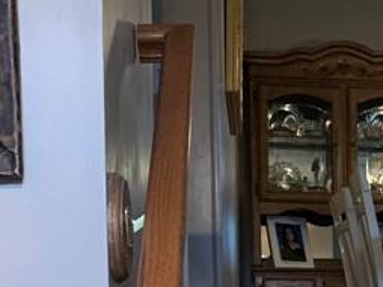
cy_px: 434
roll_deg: +0.1
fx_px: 1161
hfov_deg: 18.0
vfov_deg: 13.3
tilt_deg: -4.5
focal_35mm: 105
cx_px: 434
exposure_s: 1/60
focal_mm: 4.25
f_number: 1.8
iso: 320
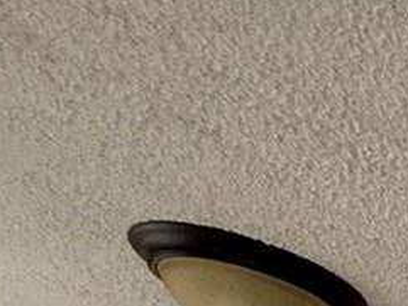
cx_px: 1148
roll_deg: -3.0
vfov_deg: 11.0
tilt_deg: +0.4
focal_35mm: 93
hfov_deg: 12.3
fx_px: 1097
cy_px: 889
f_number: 2.2
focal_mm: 2.22
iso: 200
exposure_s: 1/99
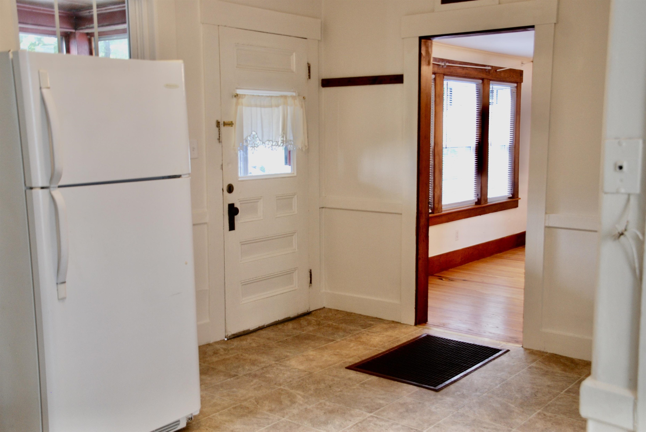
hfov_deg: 49.5
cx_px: 323
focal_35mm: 39
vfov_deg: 34.3
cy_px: 216
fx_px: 701
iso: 400
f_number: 4
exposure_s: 1/25
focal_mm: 26
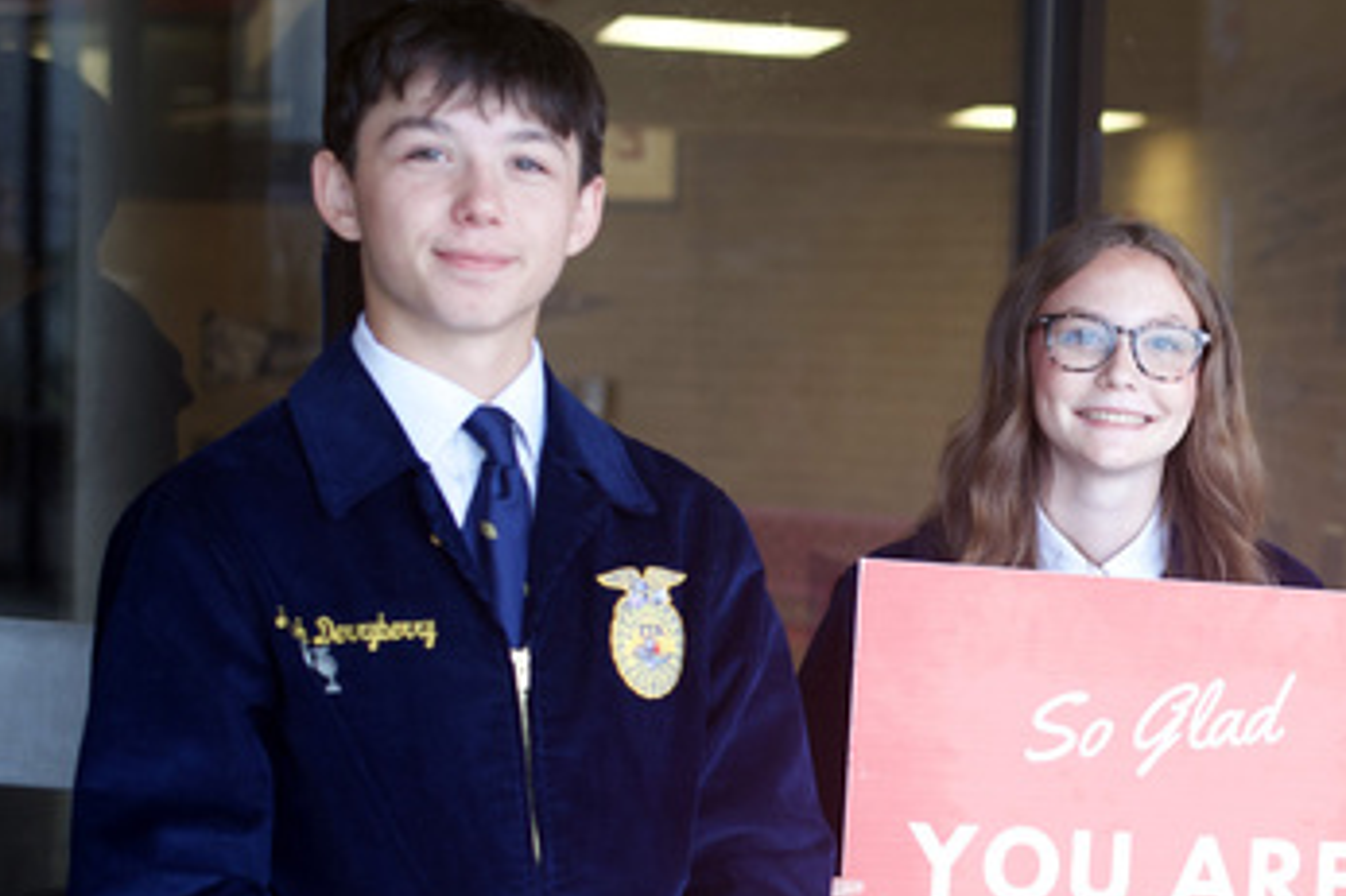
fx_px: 3774
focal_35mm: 101
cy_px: 747
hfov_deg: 19.3
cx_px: 1497
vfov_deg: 13.5
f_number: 2
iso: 200
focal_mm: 35
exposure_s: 1/50
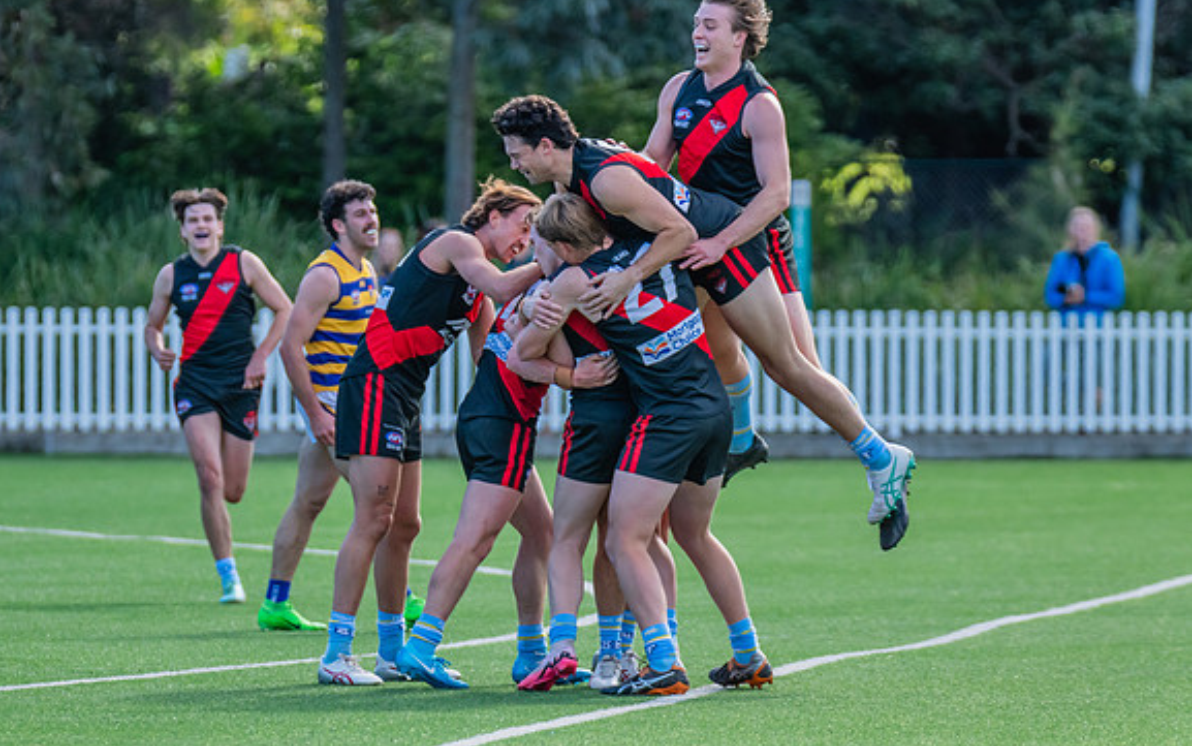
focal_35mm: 492
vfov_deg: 2.7
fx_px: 15988
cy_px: 370
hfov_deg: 4.3
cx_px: 463
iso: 1100
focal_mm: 380
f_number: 5.6
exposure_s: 1/1250
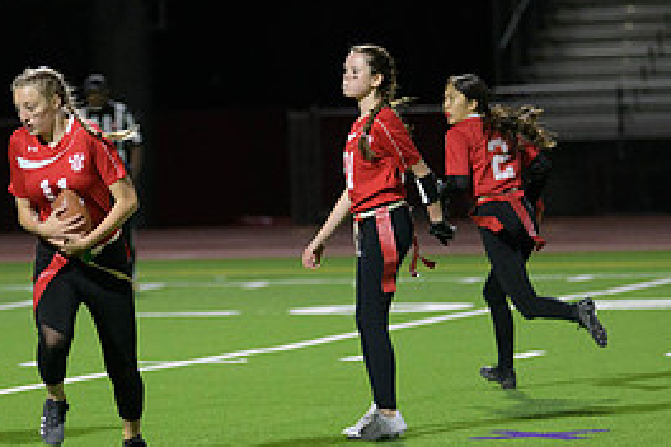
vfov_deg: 4.5
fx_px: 5722
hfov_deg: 6.7
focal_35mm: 307
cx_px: 234
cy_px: 194
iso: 3200
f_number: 2.8
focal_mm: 140
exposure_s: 1/640
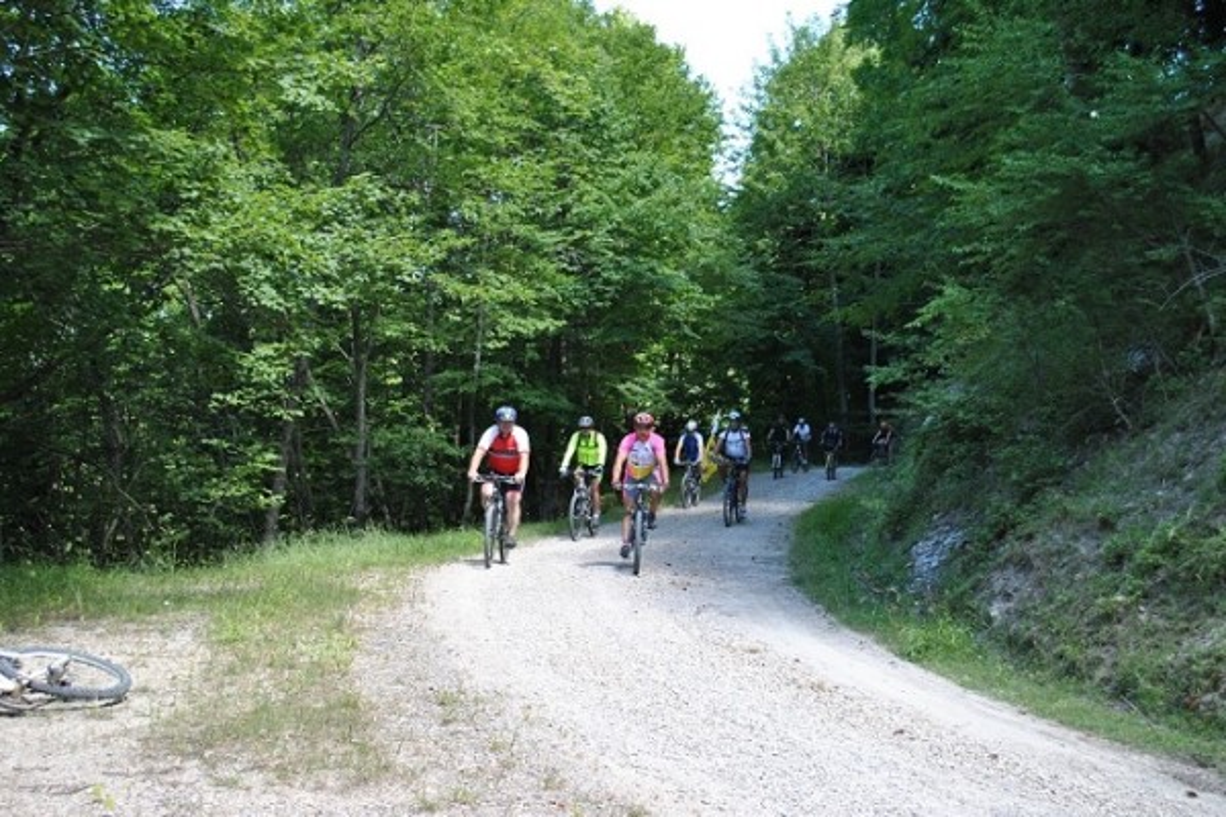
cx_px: 613
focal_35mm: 44
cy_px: 408
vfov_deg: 30.8
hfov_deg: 45.0
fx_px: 1481
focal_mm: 29
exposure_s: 1/100
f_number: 5
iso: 200
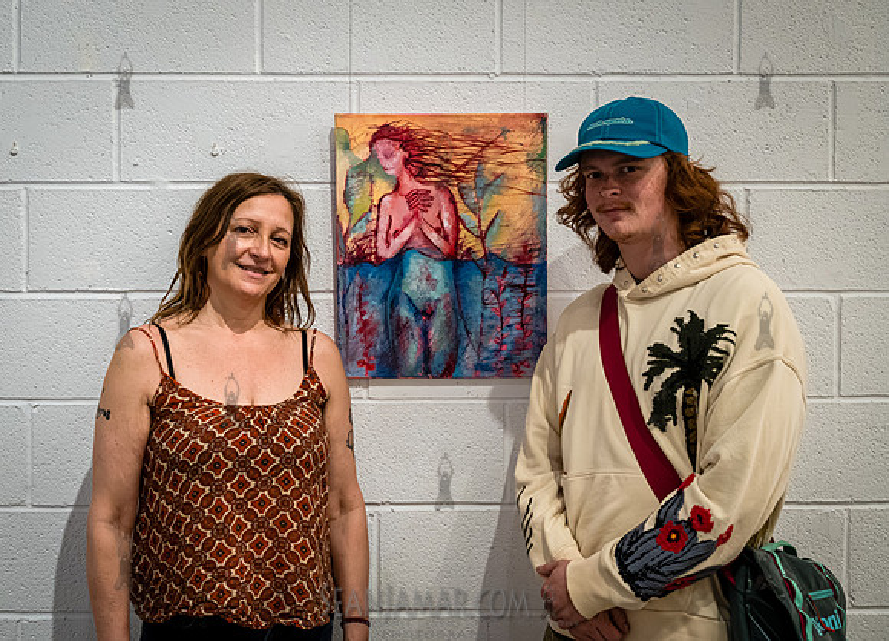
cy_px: 294
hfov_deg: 44.9
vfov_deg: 33.3
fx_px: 1071
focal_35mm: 42
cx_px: 367
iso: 5000
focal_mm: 35
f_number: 4
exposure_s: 1/400
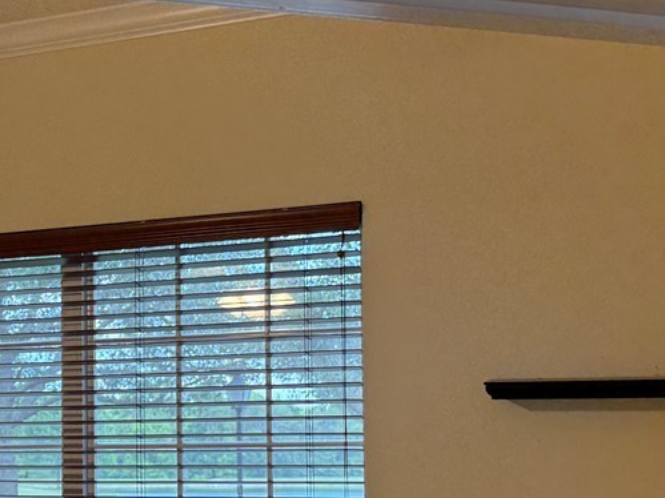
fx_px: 1479
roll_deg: +0.2
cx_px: 64
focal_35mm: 77
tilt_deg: +3.2
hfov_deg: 24.6
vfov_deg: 19.0
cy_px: 373
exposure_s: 1/121
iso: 160
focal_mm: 6.76
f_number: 1.78
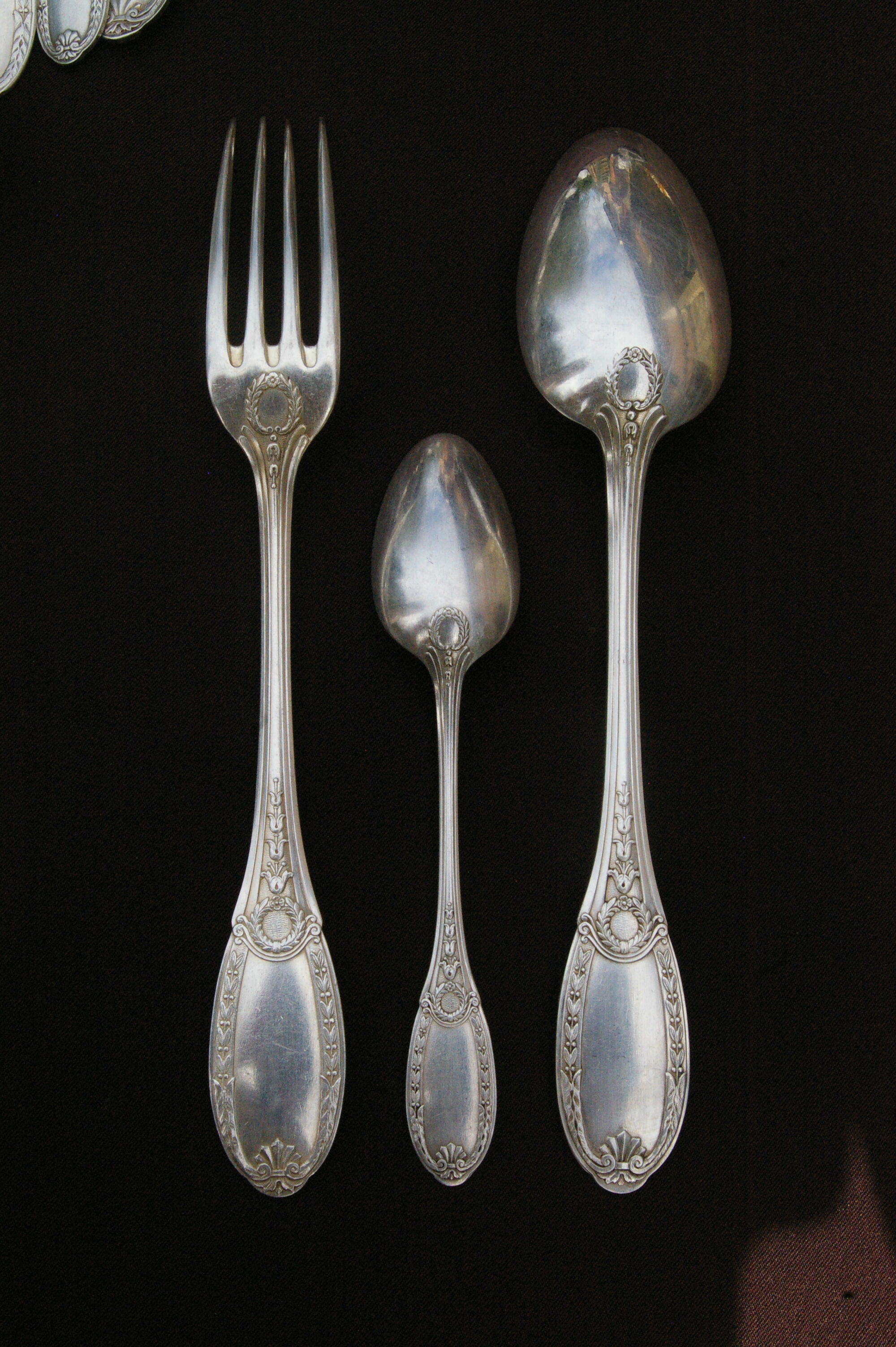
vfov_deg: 49.6
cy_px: 674
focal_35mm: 39
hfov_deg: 34.1
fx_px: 1459
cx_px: 448
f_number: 13
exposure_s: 1/750
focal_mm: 26
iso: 1600
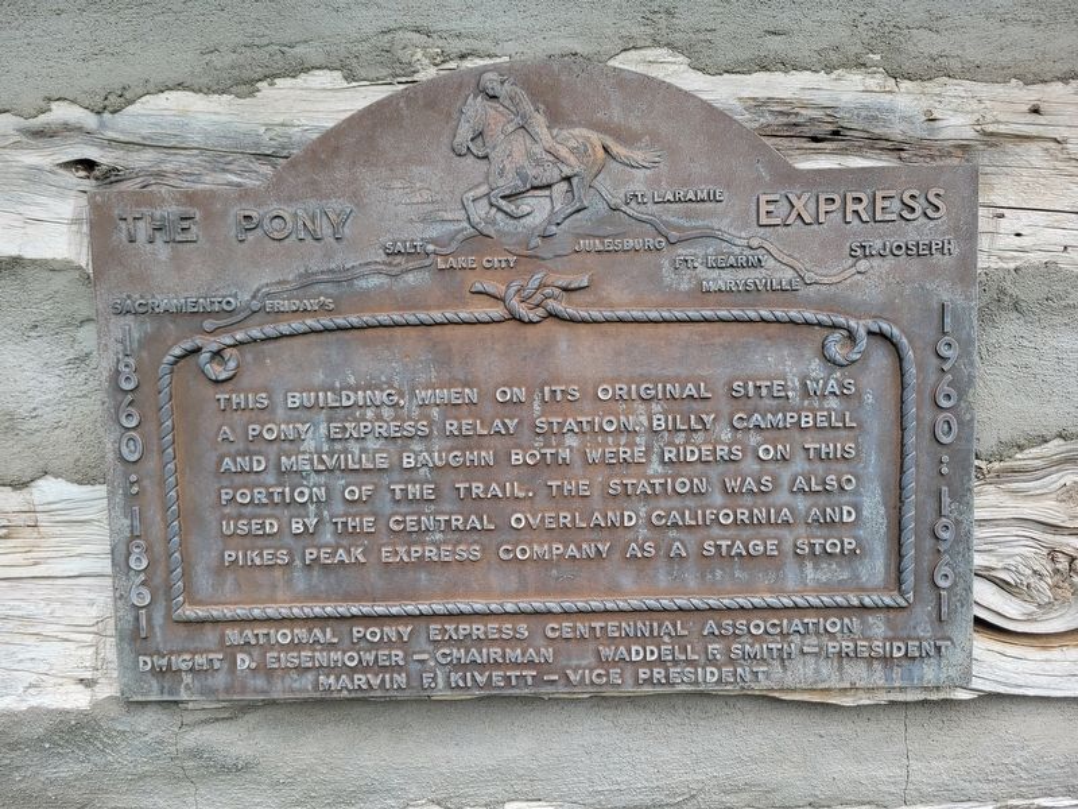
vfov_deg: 53.1
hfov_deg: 67.3
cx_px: 539
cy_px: 404
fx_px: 810
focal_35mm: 26
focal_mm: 5.4
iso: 40
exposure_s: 1/771
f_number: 1.8
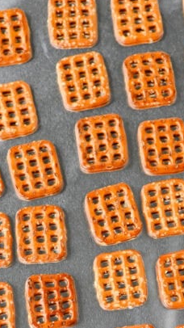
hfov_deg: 9.1
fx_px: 1146
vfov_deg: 16.0
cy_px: 327
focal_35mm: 132
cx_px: 161
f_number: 4
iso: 320
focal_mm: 50
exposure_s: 1/125
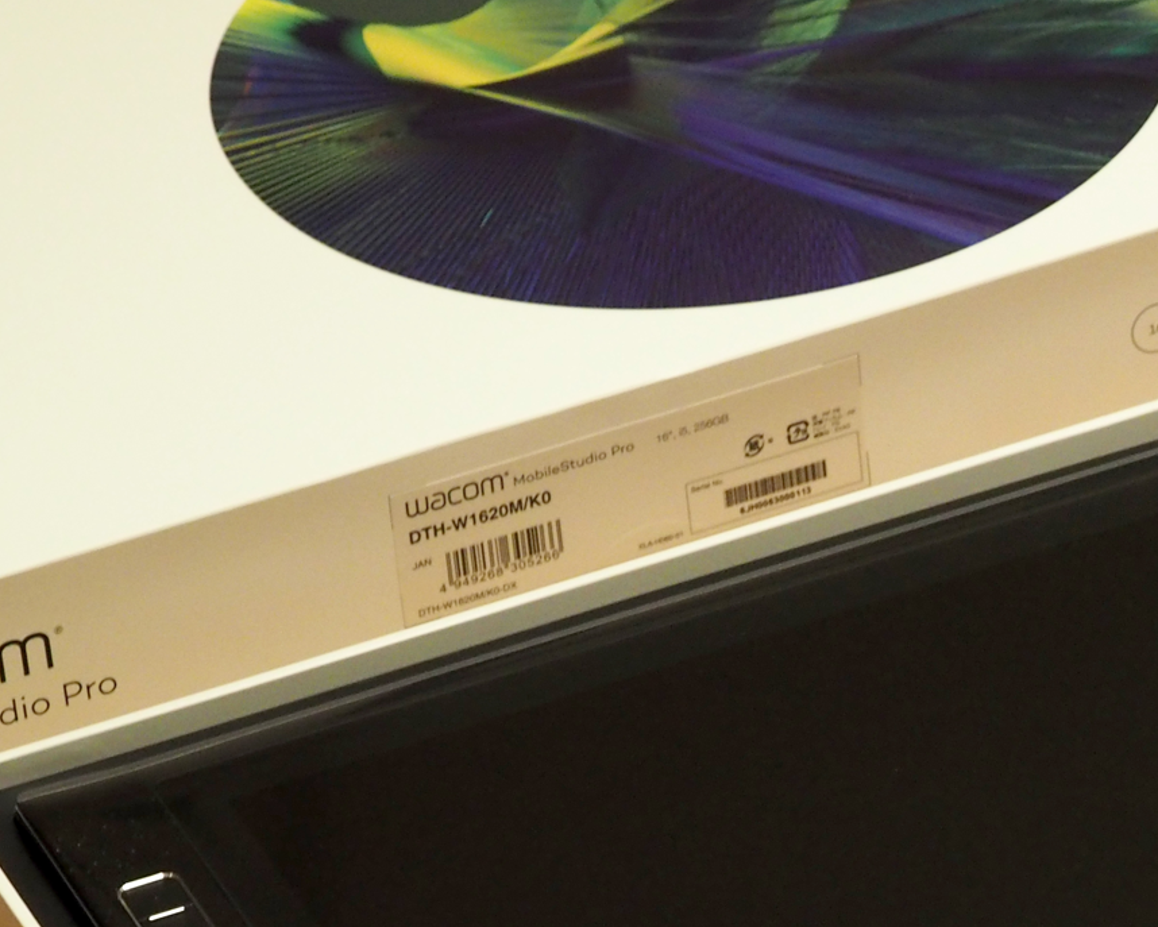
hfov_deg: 7.3
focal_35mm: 262
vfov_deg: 5.9
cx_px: 1178
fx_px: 8982
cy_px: 721
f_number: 5
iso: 1600
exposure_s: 1/80
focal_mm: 60
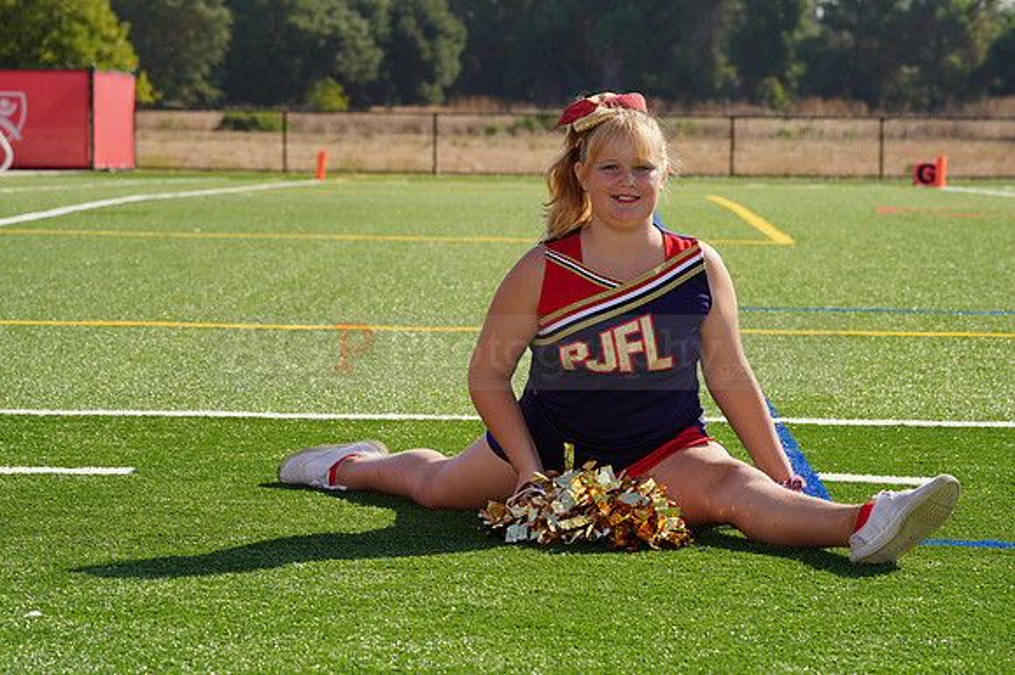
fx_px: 3973
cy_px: 338
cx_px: 508
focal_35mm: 141
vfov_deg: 9.7
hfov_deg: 14.6
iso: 100
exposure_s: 1/160
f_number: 11
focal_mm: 141
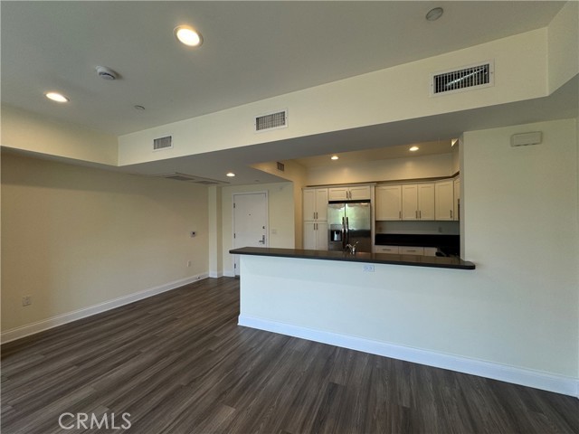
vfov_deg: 85.7
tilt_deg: -1.6
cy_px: 217
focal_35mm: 14
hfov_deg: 102.1
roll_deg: +1.0
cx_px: 290
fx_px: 234
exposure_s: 1/120
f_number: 2.2
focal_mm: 2.22
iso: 80
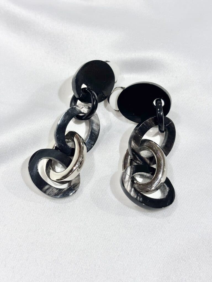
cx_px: 106
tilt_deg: -46.1
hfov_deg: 28.0
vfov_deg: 36.8
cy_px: 141
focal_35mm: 52
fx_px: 425
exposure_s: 1/204
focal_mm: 5.96
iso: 32
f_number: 1.6
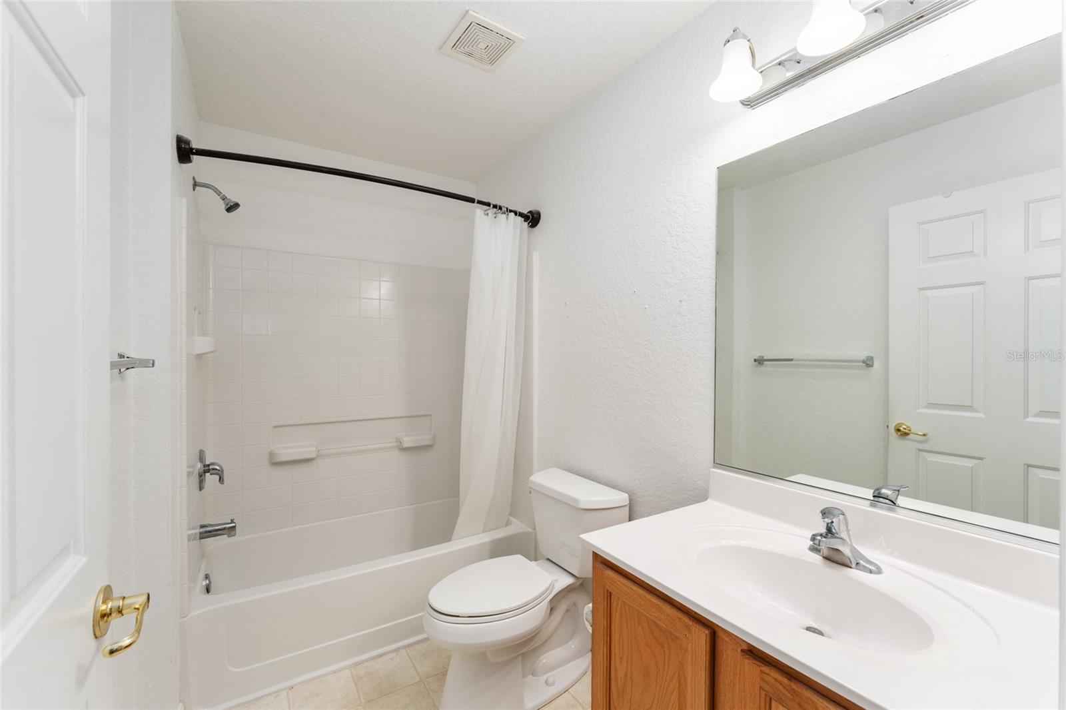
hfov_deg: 101.2
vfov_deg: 78.1
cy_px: 355
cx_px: 533
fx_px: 438
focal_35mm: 15
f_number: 8
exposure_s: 1/60
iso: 400
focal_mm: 14.8
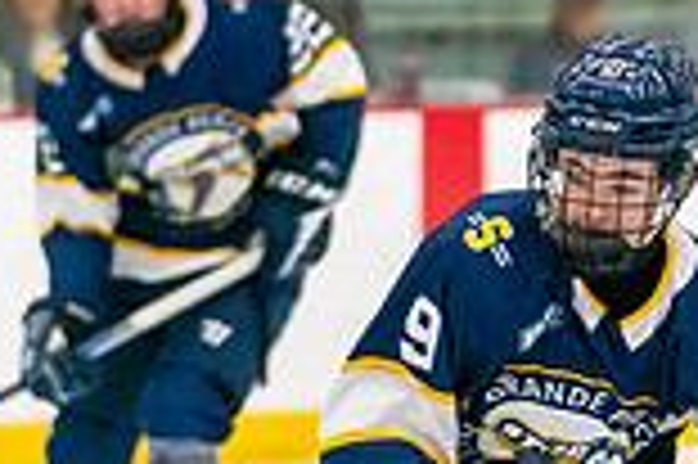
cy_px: 717
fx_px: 12434
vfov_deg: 2.1
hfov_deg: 3.2
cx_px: 511
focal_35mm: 642
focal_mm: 114
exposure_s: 1/1600
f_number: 2.8
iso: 4000
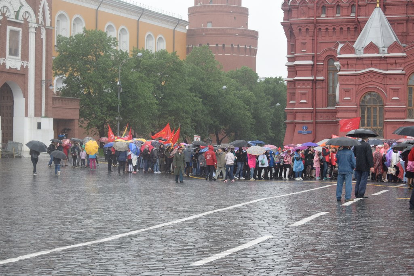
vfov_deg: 16.6
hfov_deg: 24.6
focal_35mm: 82
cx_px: 207
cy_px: 138
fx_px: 949
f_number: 6.3
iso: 400
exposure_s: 1/160
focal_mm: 55
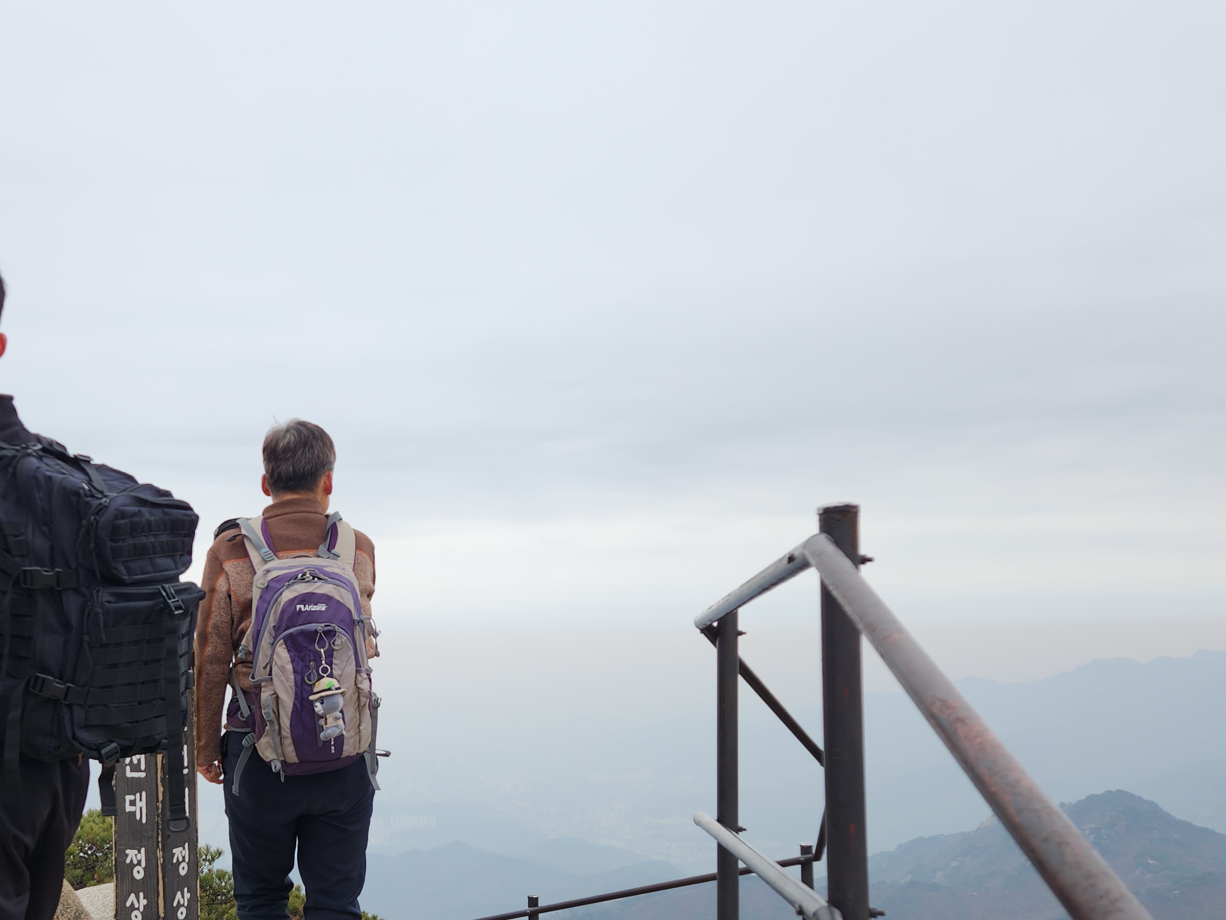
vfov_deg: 38.9
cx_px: 306
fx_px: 1275
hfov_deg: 49.3
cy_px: 652
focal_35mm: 36
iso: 20
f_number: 1.8
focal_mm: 5.4
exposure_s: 1/291
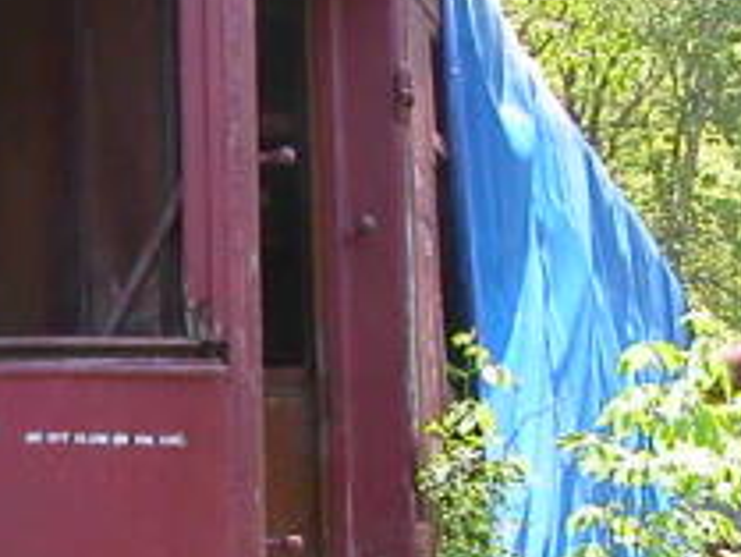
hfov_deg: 15.7
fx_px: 2656
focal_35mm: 124
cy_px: 562
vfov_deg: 11.8
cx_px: 67
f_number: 2.7
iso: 100
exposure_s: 1/361
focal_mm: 5.6
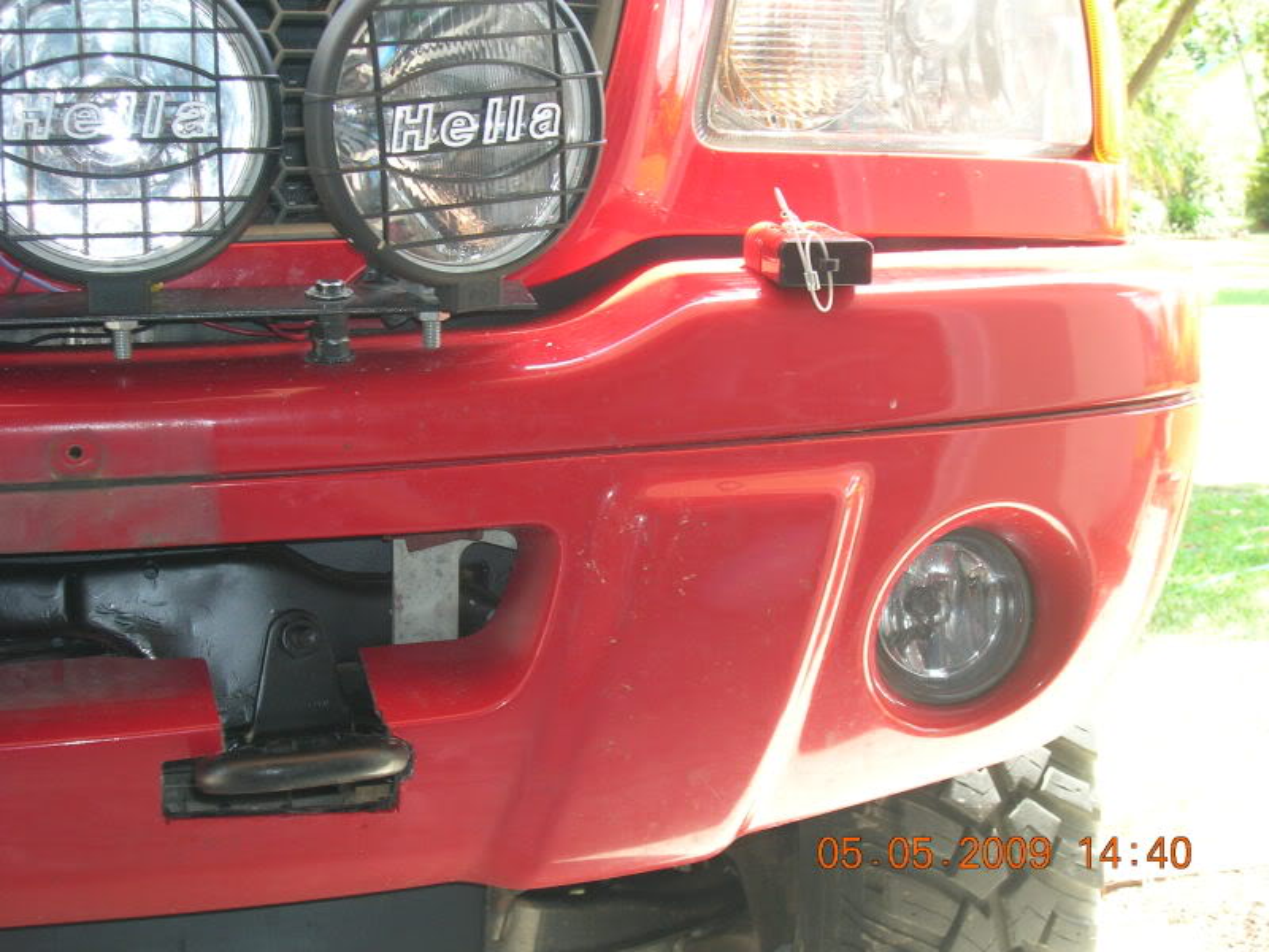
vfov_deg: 27.0
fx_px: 1980
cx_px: 634
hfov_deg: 35.5
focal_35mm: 54
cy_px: 476
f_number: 3.4
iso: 50
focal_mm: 9
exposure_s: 1/30
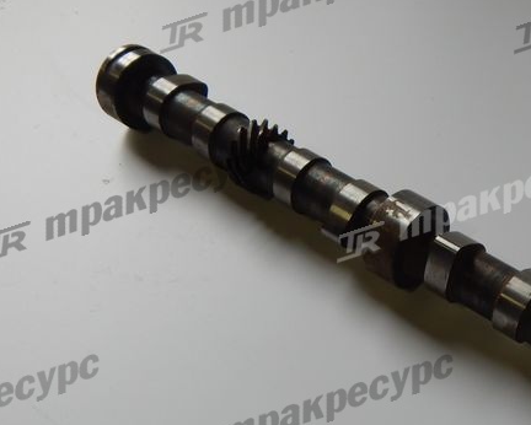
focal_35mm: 56
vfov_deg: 26.4
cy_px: 365
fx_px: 880
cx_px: 444
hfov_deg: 32.4
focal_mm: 5.6
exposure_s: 1/50
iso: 125
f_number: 3.2
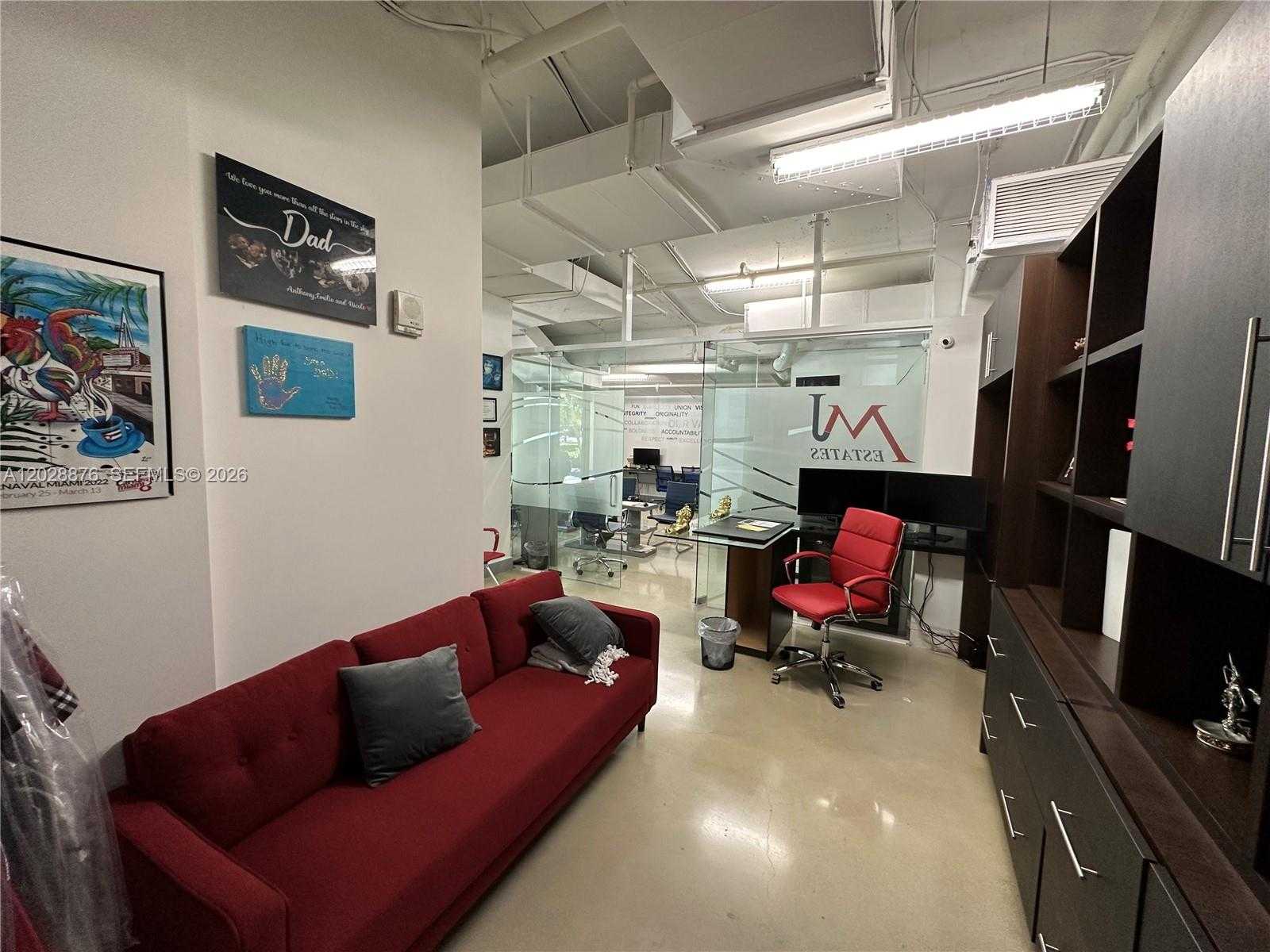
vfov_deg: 85.7
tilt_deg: -4.9
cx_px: 635
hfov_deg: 102.1
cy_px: 476
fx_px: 514
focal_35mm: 14
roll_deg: -1.8
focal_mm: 2.22
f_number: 2.2
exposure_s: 1/60
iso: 160
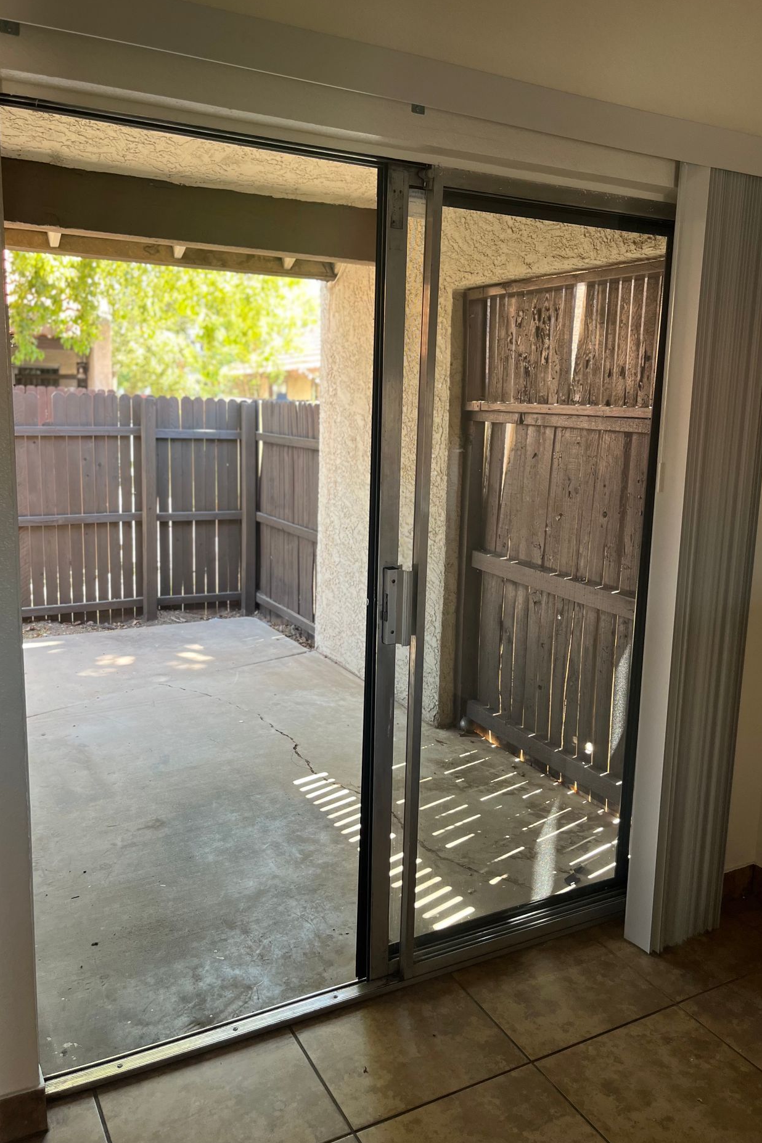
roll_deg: -1.7
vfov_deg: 65.5
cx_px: 383
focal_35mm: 28
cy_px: 555
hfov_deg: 46.4
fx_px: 889
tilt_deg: -10.7
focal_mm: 5.1
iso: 80
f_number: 1.6
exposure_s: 1/122
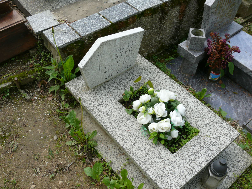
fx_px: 255
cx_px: 126
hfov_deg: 52.6
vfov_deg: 40.7
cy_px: 94
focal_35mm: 35
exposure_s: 1/200
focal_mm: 7.4
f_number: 4
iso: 100
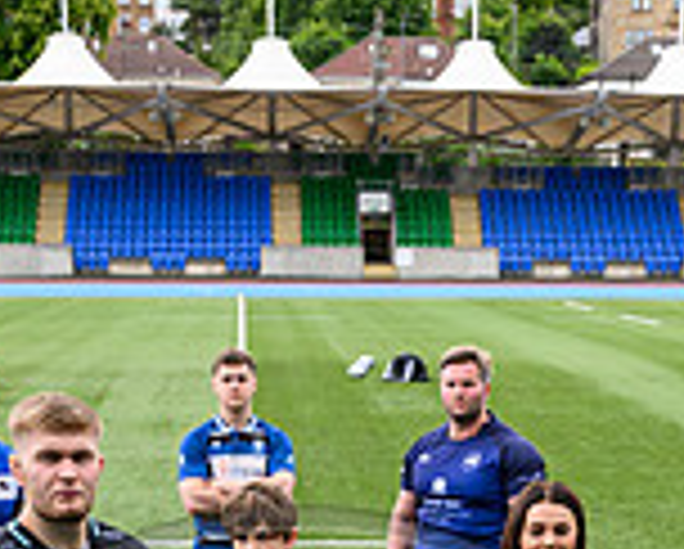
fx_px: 2027
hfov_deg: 19.2
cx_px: 336
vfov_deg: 13.9
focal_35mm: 100
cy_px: 959
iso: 250
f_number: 5
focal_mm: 24
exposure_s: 1/250
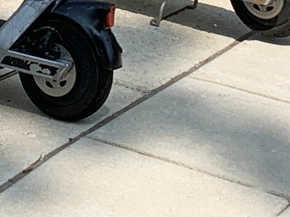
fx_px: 1541
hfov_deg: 10.6
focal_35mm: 184
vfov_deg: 7.5
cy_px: -325
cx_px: -17
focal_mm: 4.25
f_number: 1.8
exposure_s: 1/2681
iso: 25
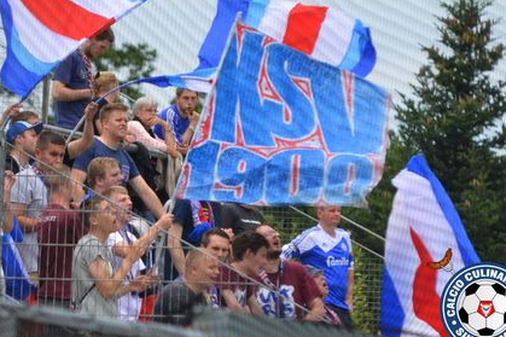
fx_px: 5732
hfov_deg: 5.1
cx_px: 222
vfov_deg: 3.4
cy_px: 149
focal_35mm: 408
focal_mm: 200
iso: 450
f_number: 4
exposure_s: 1/1000
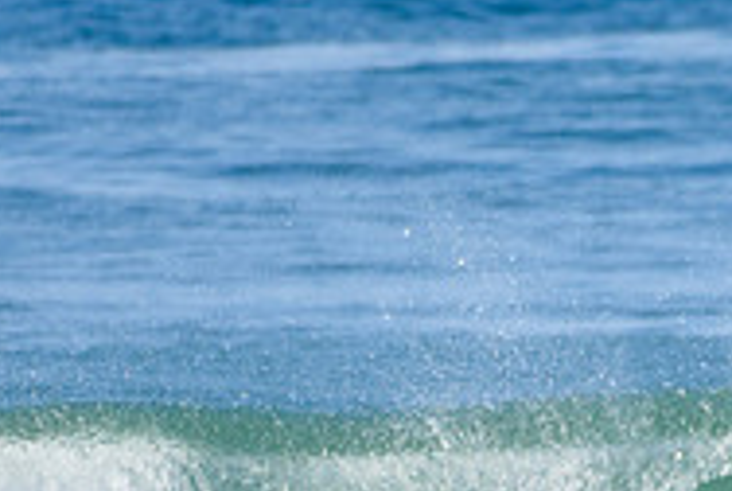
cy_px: 637
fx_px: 47084
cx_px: 818
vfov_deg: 0.6
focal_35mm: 2312
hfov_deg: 0.9
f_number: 5.6
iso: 280
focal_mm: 500
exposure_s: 1/2000
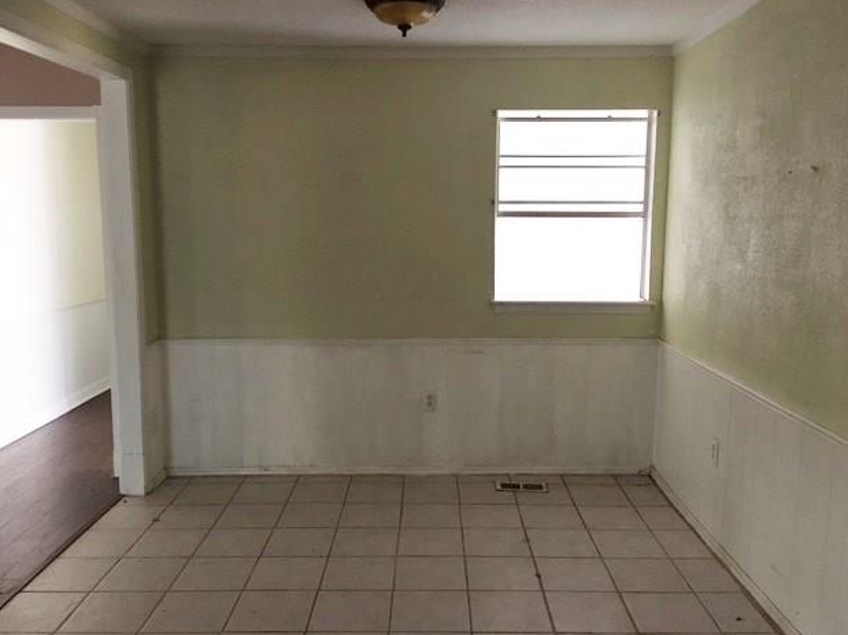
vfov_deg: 46.8
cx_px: 429
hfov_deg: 60.0
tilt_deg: -4.6
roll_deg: -1.3
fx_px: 735
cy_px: 313
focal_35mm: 30
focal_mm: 4.15
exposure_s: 1/20
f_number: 2.2
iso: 200
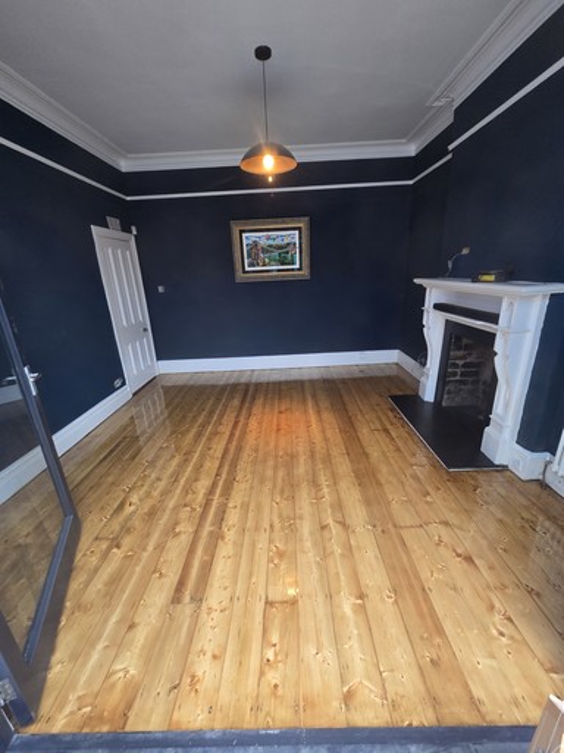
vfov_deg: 106.2
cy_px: 376
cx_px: 282
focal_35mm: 13
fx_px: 282
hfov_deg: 89.9
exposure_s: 1/50
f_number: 2.2
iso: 200
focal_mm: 2.2
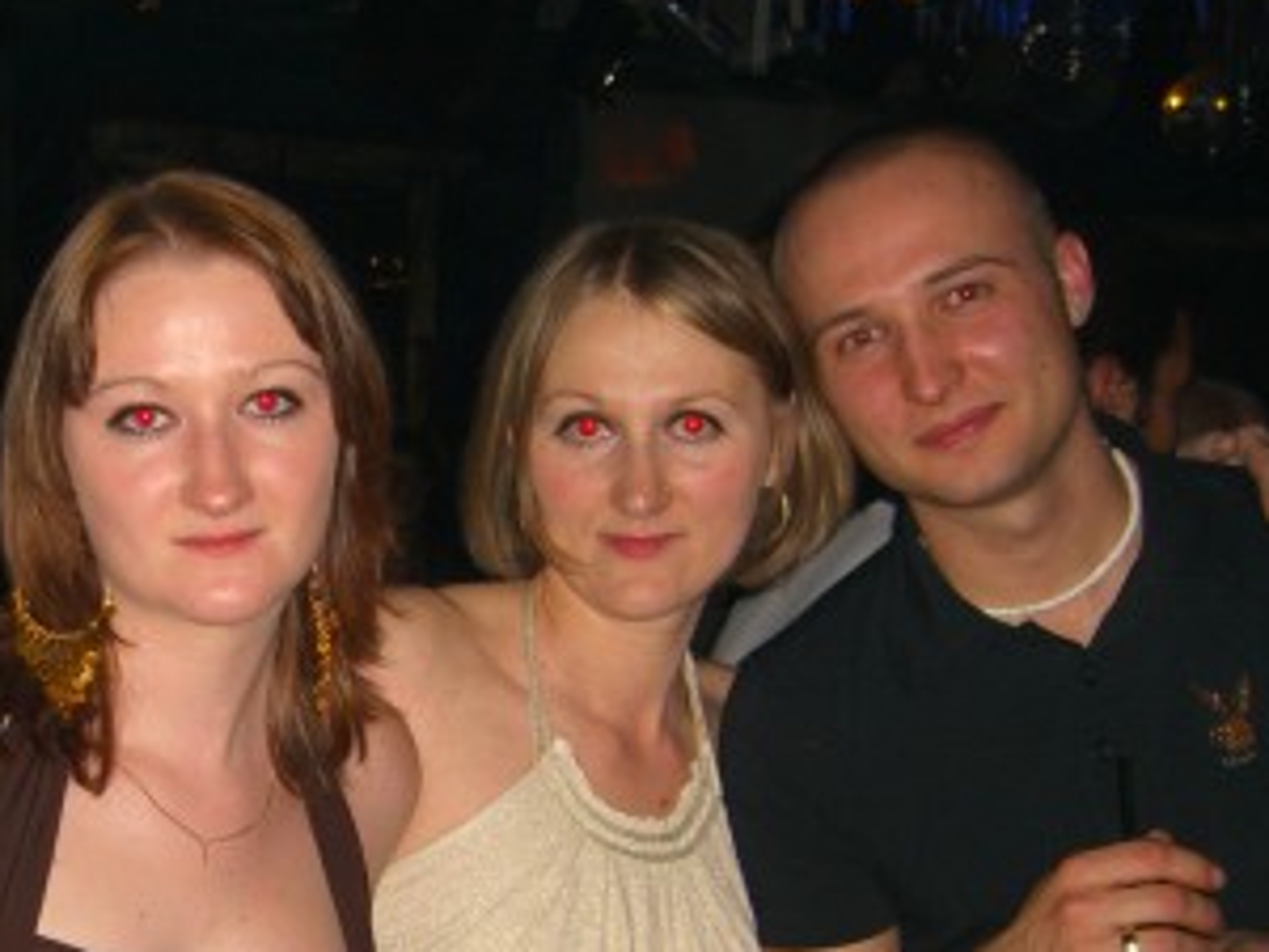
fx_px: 2786
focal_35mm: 76
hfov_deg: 25.1
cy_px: 795
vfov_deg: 19.1
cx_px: 212
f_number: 2.8
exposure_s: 1/60
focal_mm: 7.9
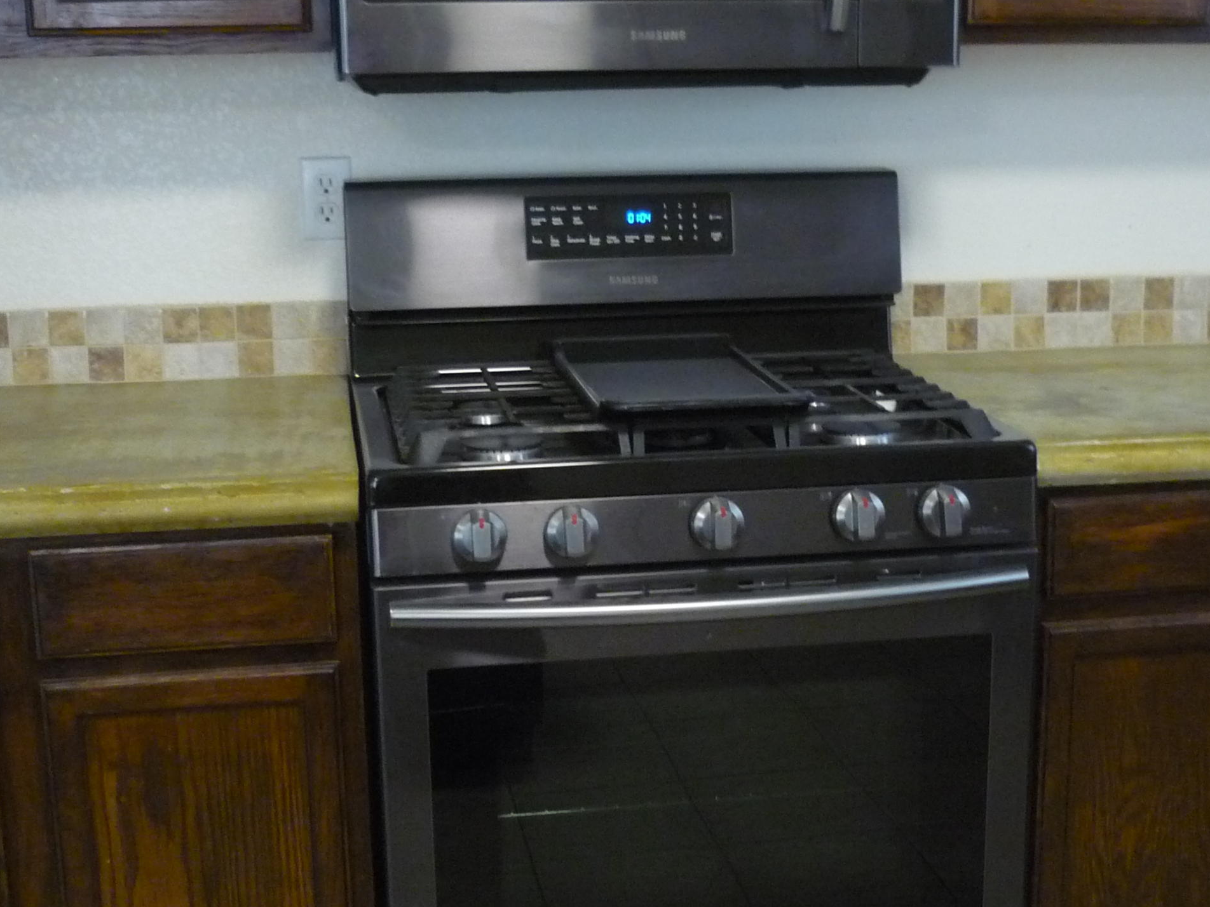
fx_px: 1818
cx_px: 635
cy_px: 489
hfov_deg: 36.8
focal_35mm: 52
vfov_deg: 28.0
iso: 400
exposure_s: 1/13
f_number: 2.8
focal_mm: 5.5
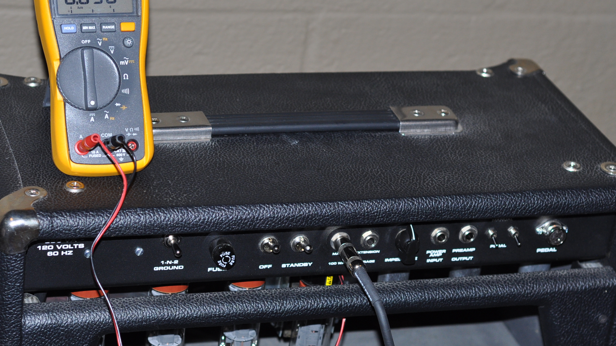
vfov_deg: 12.2
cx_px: 285
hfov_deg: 21.6
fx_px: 1617
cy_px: 180
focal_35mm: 99
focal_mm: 50
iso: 400
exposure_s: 1/200
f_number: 4
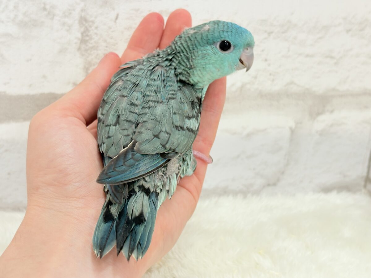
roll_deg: -2.0
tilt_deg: -19.1
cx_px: 186
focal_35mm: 52
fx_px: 557
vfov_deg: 28.0
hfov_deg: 36.8
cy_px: 139
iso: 50
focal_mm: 5.96
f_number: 1.6
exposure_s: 1/50
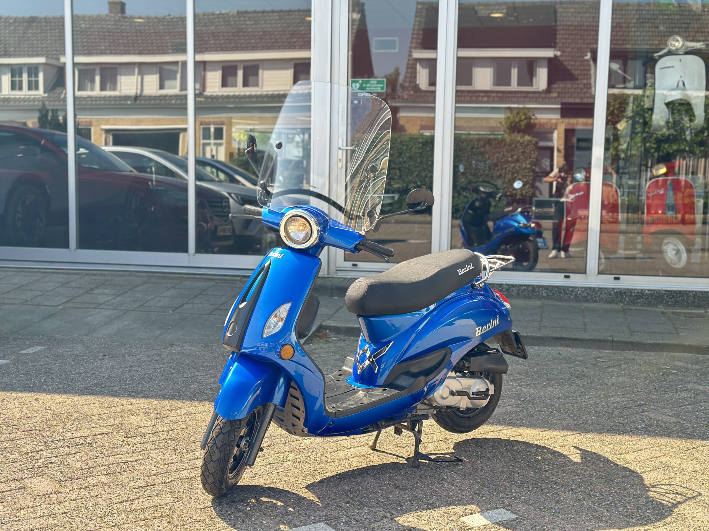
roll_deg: -1.1
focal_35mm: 48
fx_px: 983
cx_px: 354
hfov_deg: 39.7
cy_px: 266
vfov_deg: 30.3
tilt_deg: -5.8
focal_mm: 6.86
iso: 80
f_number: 1.78
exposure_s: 1/315
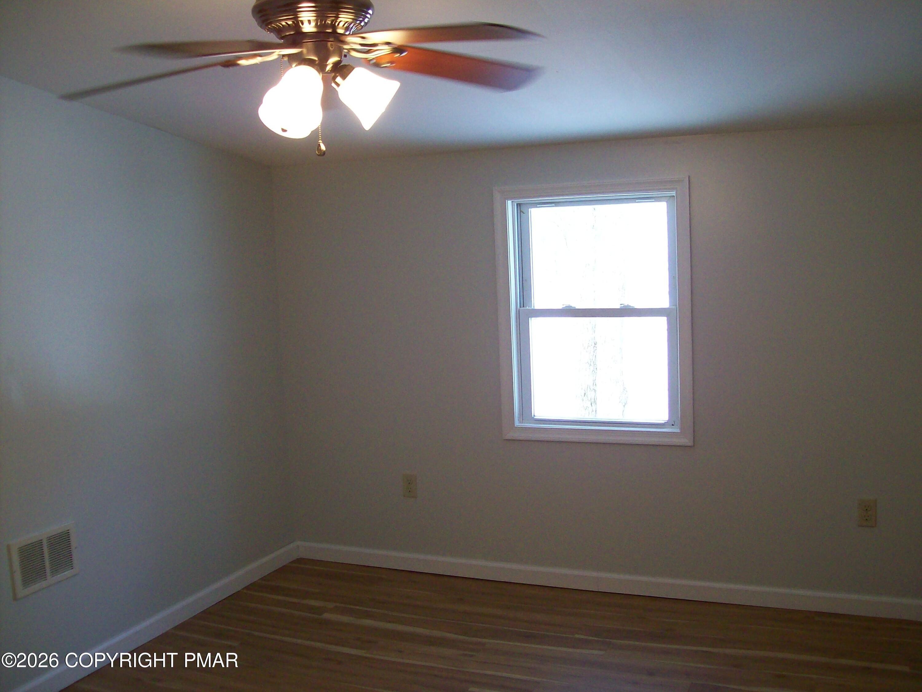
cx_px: 461
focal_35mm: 36
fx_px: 959
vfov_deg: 39.7
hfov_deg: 51.4
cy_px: 346
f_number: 2.7
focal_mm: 6
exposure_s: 1/52.6
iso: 160
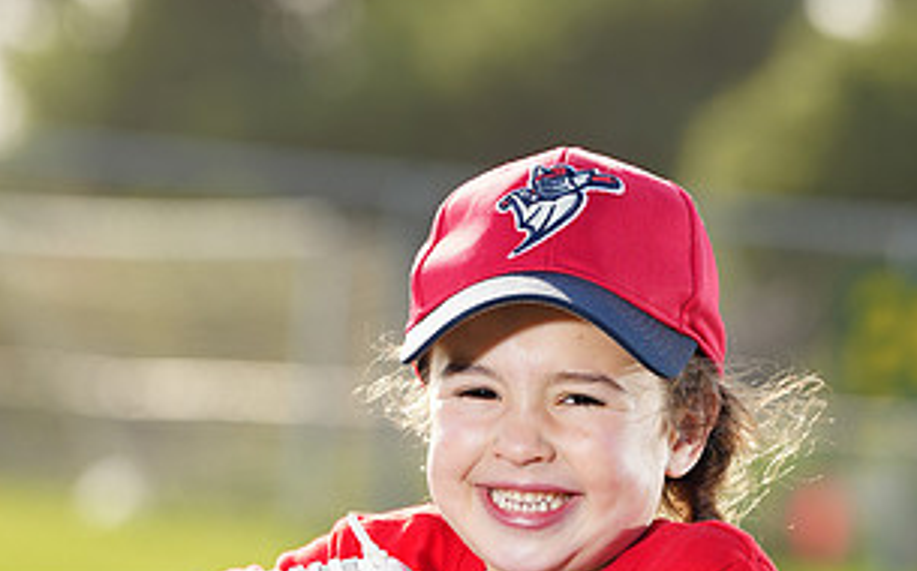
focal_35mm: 324
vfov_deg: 4.0
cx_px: 501
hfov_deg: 6.5
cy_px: 616
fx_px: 8090
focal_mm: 167
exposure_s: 1/250
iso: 100
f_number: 5
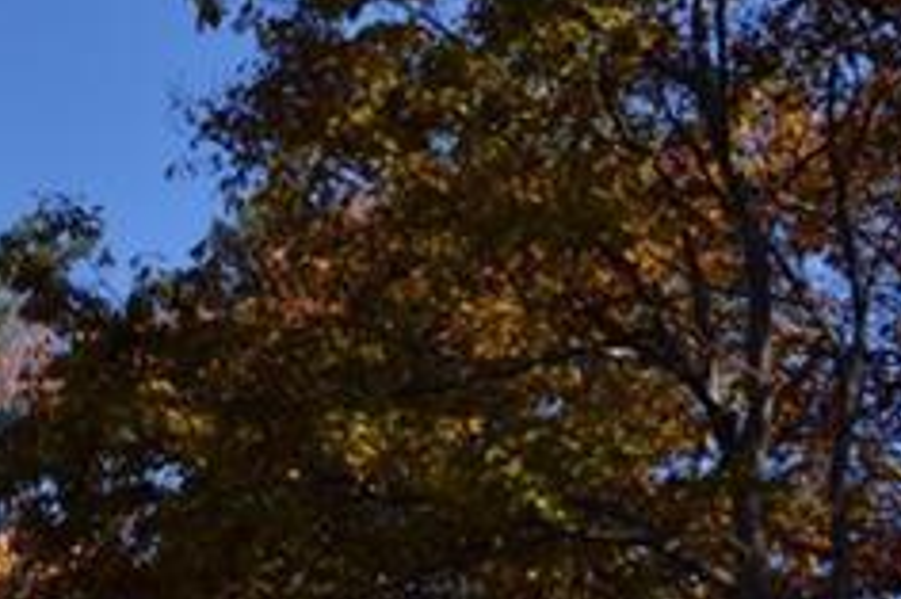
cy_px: 1110
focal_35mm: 143
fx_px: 3576
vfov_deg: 9.1
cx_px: -878
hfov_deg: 12.7
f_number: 9
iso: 100
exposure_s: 1/200
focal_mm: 22
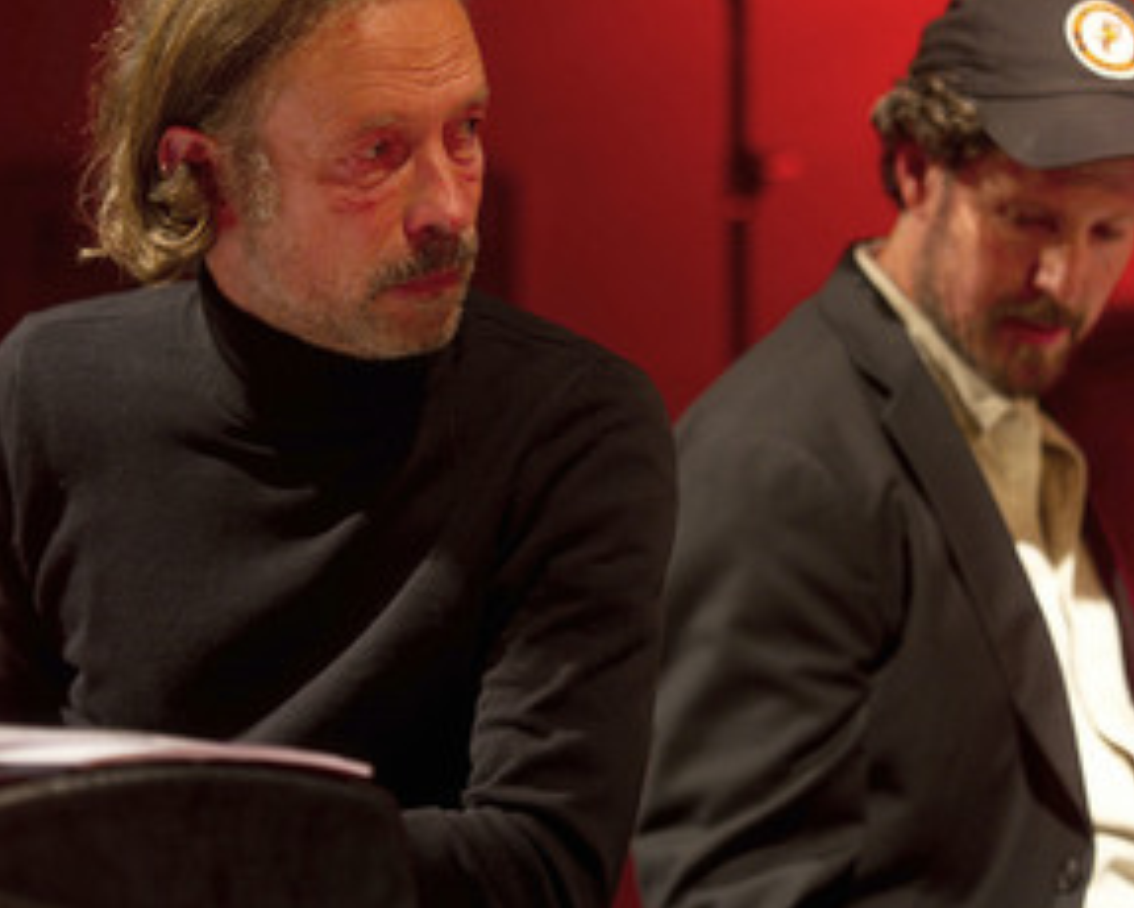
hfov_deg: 16.7
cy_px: 399
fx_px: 3862
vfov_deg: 13.4
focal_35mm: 115
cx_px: 666
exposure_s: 1/80
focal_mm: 78
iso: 2000
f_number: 2.8
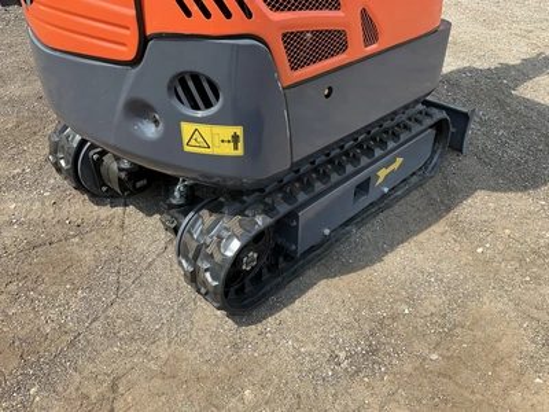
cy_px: 206
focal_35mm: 29
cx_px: 274
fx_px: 460
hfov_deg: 61.7
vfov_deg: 48.2
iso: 25
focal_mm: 3
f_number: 1.8
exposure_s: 1/509
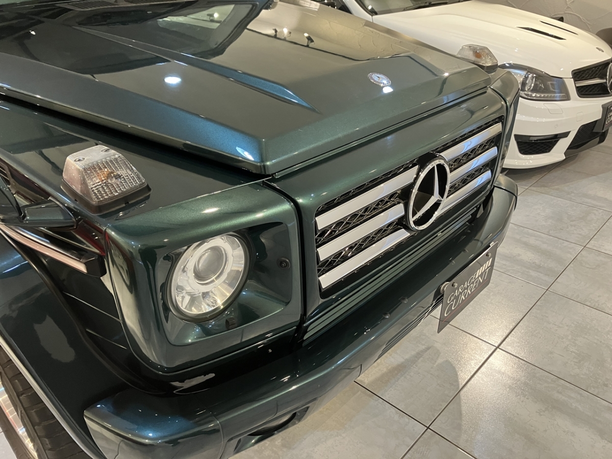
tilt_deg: -28.9
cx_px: 306
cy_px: 230
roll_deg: +1.4
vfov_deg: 49.7
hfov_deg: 63.4
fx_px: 495
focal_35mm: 28
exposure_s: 1/50
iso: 250
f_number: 1.8
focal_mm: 3.99
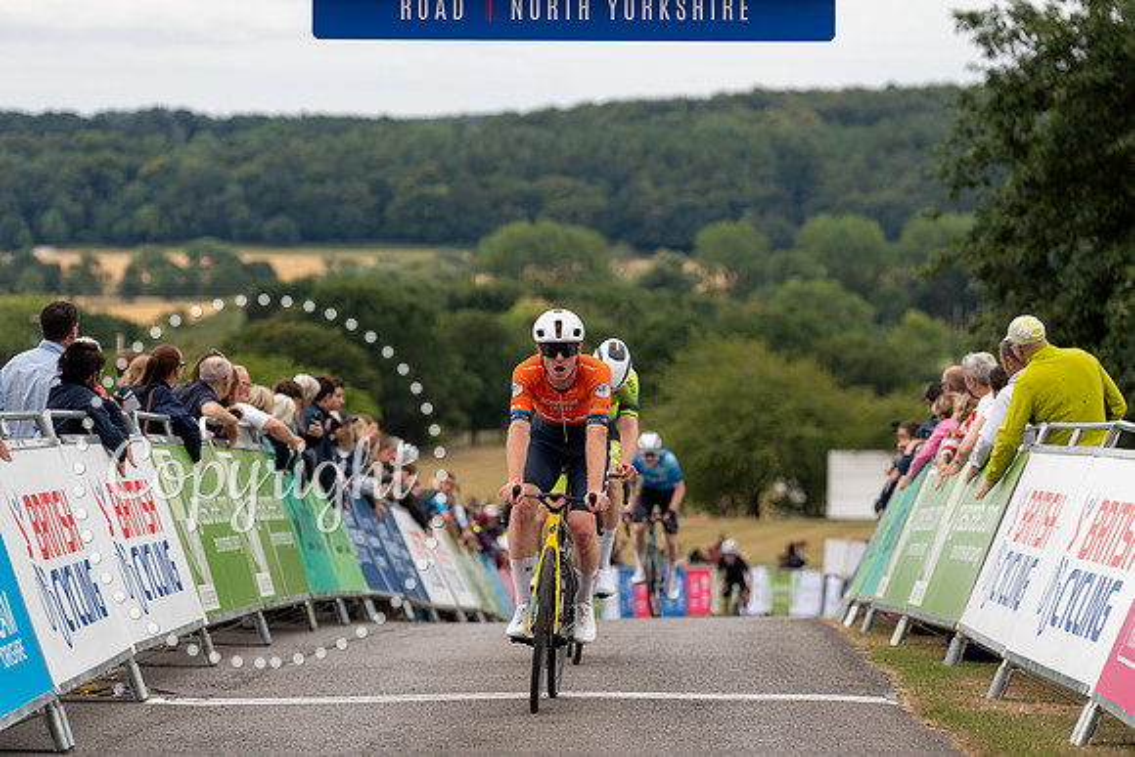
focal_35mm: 145
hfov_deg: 14.2
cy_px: 378
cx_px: 568
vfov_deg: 9.5
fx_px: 4572
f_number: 3.5
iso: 500
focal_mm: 145
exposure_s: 1/1000
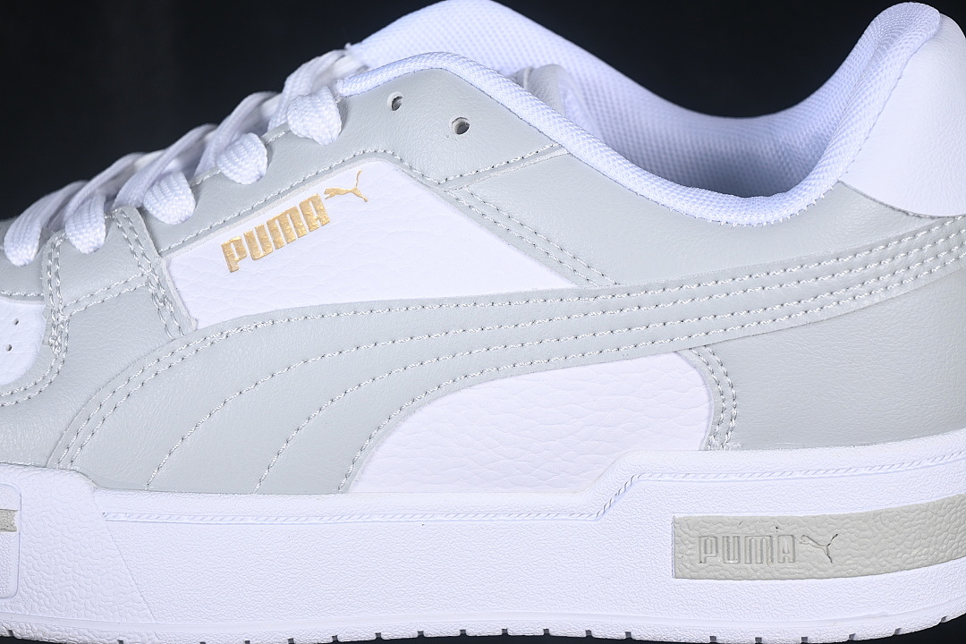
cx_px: 483
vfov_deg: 18.2
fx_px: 2012
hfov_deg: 27.0
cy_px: 322
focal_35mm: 75
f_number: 7.1
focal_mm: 50
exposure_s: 1/80
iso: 160
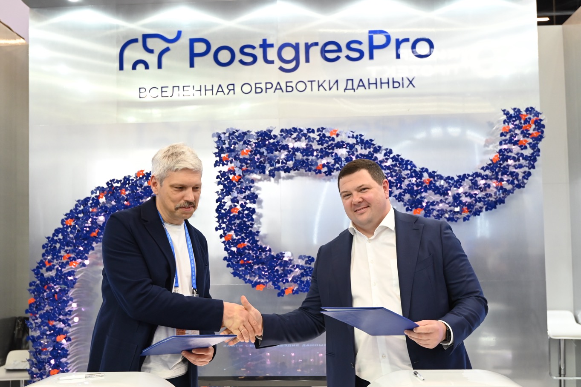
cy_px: 228
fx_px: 613
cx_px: 290
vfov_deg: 35.0
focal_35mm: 38
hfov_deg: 50.7
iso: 1600
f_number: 4
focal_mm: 32
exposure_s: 1/200
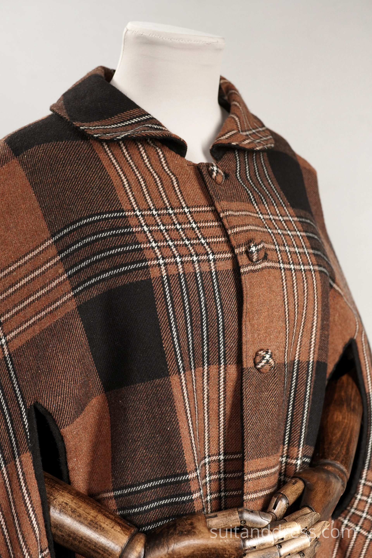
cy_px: 279
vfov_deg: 41.1
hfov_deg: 28.1
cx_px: 186
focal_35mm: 48
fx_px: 744
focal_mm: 32
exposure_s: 1/100
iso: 400
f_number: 3.5
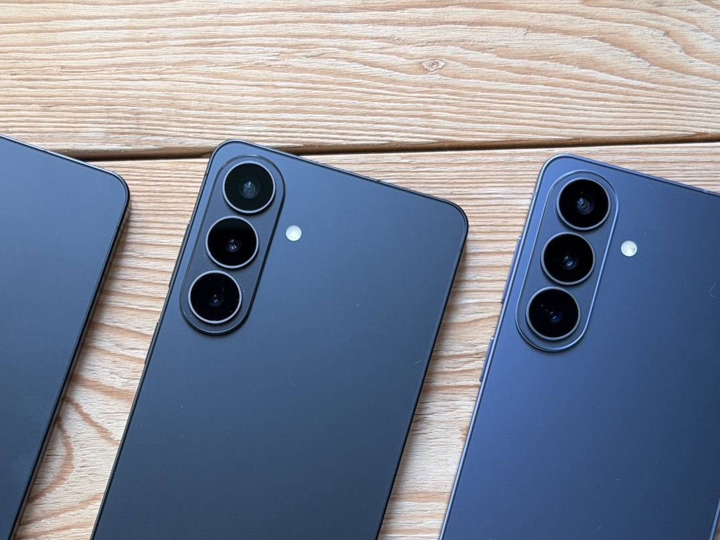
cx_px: 276
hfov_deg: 23.2
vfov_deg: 17.5
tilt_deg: -83.7
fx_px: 1747
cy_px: 412
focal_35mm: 84
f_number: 1.78
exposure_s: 1/60
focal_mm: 6.76
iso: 100
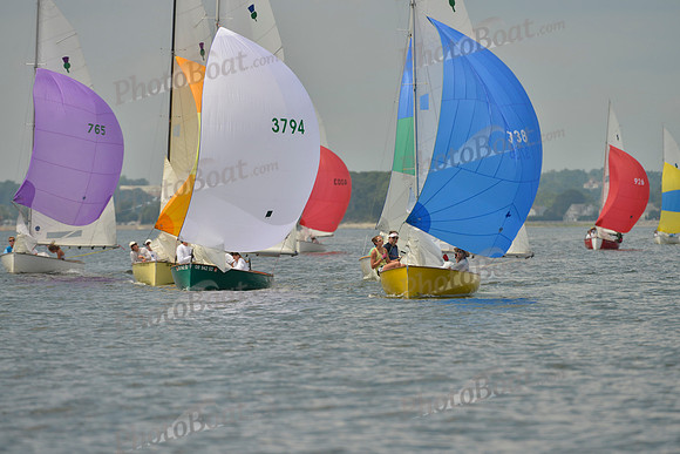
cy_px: 227
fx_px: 7557
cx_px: 340
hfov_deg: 5.2
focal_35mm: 400
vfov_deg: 3.4
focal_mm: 400
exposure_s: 1/1250
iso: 200
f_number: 7.1
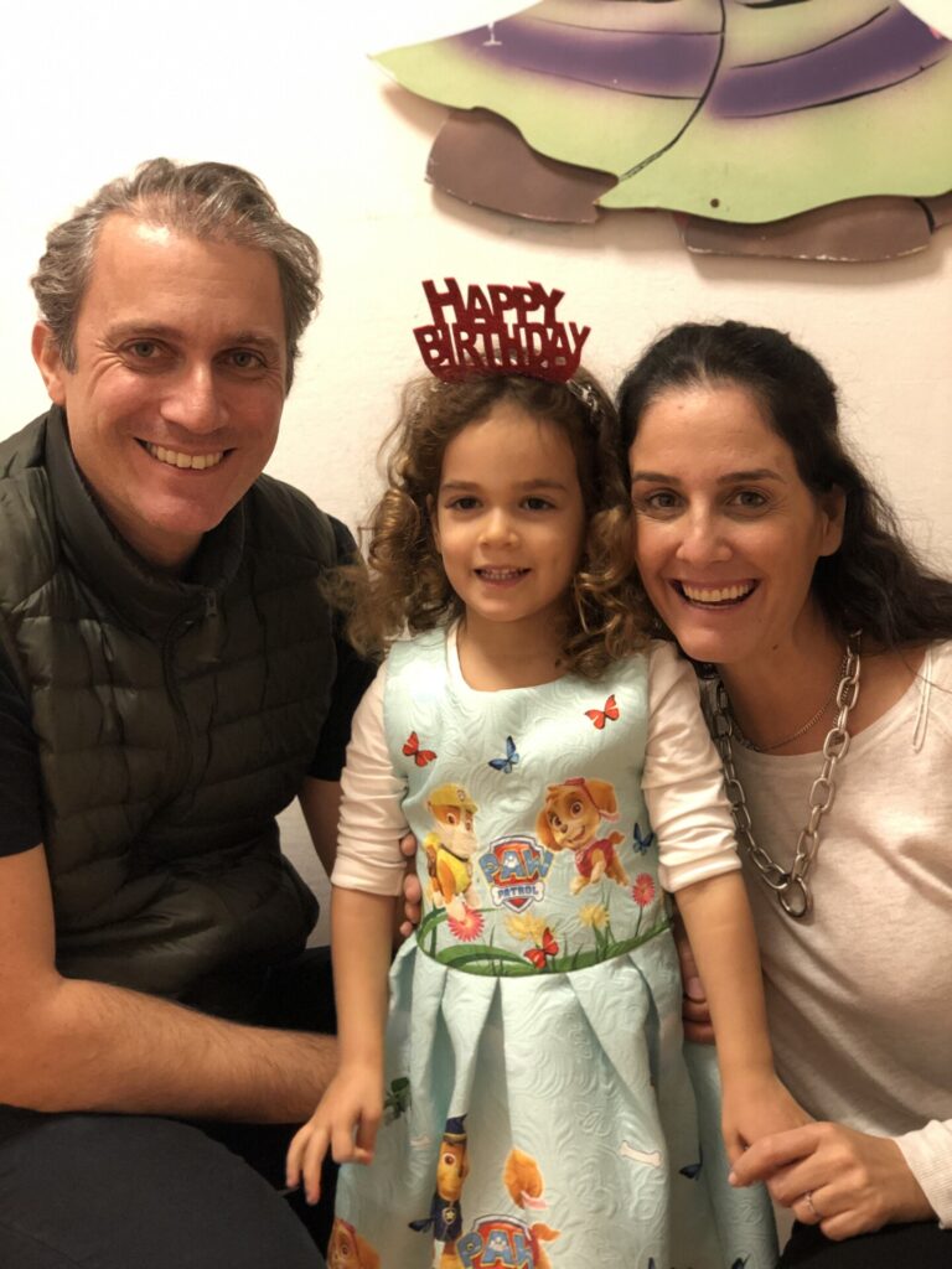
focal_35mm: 52
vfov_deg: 36.8
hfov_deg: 28.0
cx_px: 476
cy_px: 634
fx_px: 1907
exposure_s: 1/20
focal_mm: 6
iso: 160
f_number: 2.4
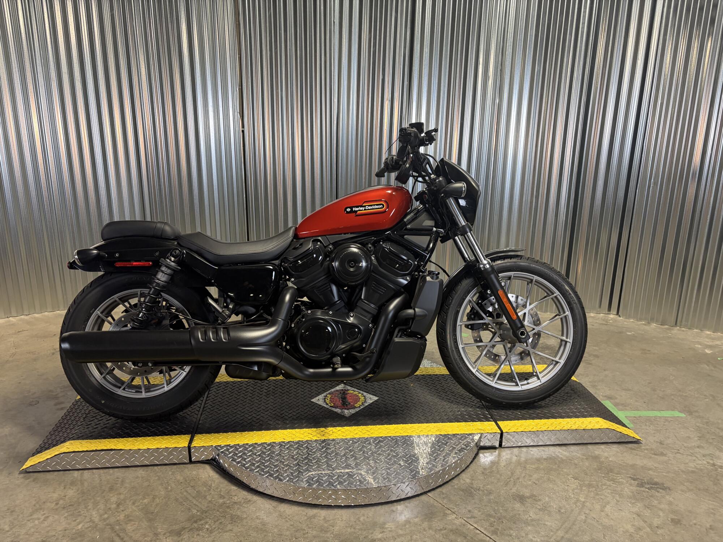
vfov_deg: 53.1
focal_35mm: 26
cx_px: 362
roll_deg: +1.2
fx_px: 543
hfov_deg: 67.3
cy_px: 271
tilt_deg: -14.1
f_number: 1.6
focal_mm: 5.96
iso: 160
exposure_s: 1/60
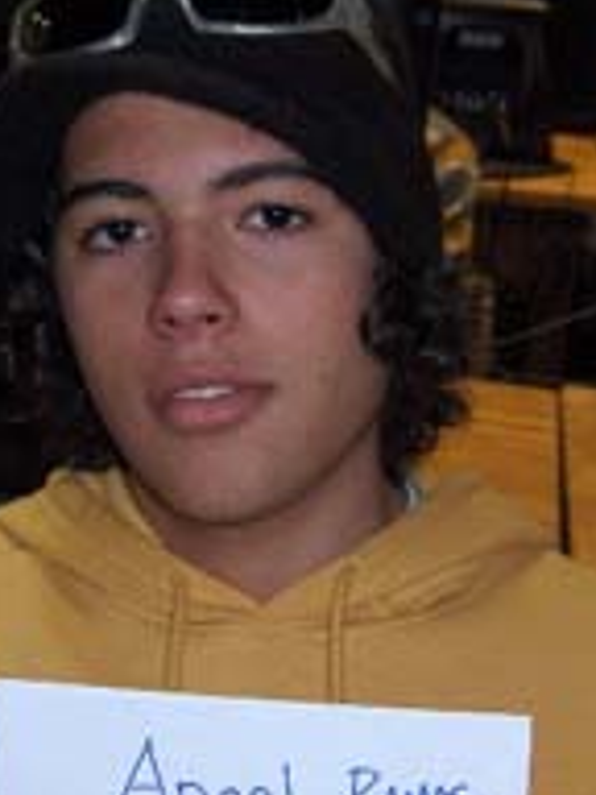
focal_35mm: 71
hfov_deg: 20.7
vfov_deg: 27.4
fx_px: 1630
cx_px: 302
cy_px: 437
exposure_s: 1/60
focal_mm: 8
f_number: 2.8
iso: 100
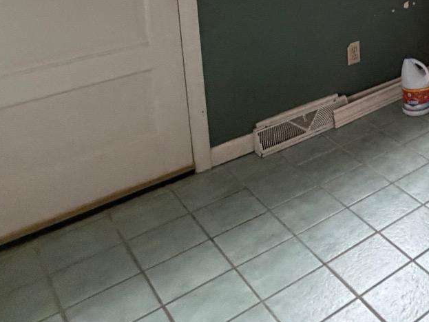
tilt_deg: -8.0
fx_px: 570
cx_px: 534
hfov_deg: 32.7
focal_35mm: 46
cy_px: -79
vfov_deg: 27.2
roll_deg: -0.7
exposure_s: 1/60
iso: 640
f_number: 2.2
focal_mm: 2.22
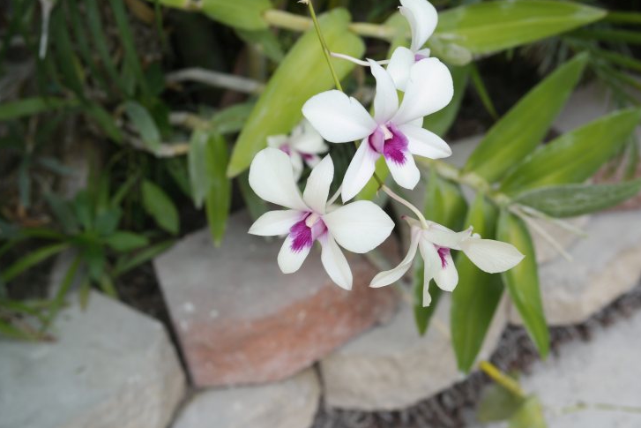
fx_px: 784
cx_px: 348
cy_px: 201
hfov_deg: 44.4
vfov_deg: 30.5
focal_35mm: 44
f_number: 5.6
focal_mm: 26
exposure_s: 1/80
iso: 100
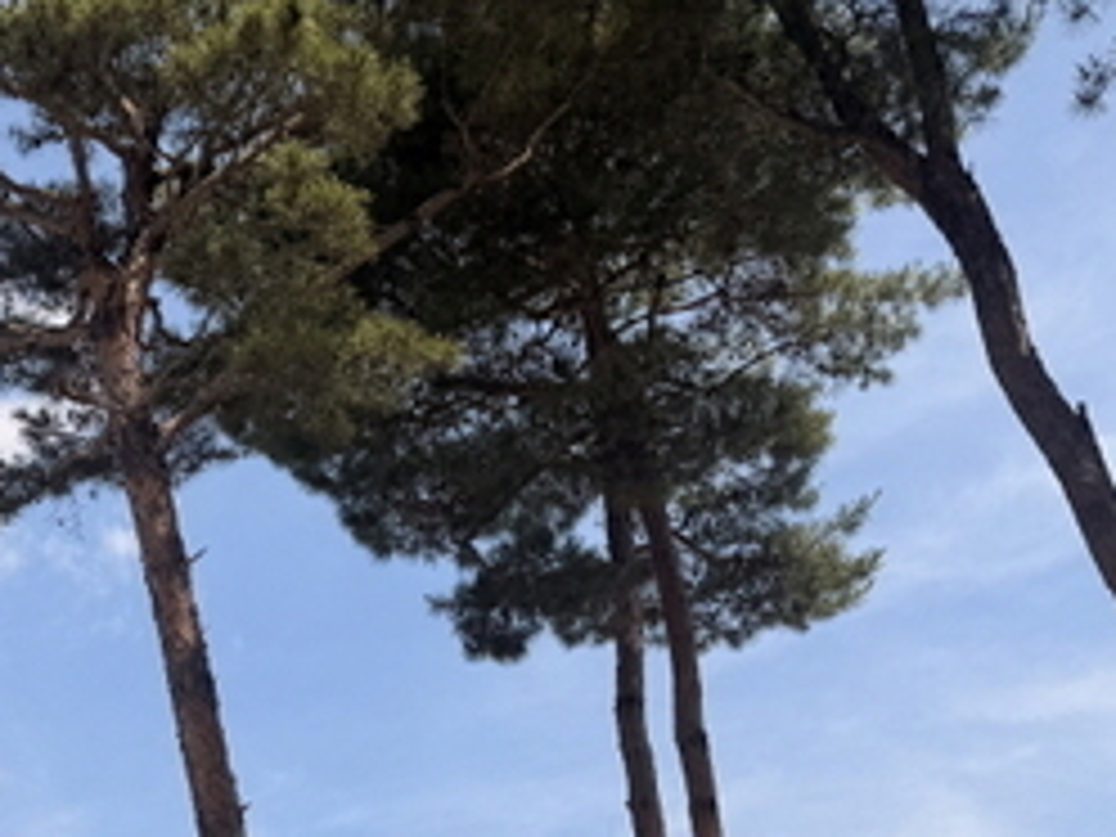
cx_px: 117
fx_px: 1999
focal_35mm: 62
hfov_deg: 29.9
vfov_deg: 21.9
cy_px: 1008
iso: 80
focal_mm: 6.76
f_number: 1.78
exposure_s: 1/5319
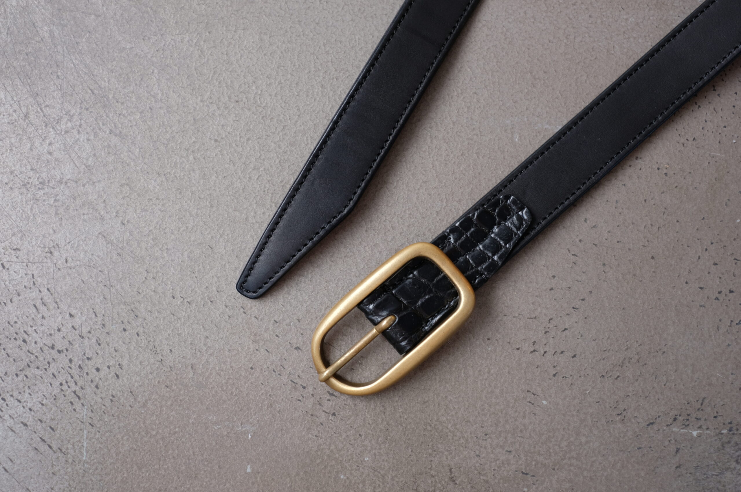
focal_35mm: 53
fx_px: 1090
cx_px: 370
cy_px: 246
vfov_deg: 25.5
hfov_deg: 37.5
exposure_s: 1/60
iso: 320
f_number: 4
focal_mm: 35
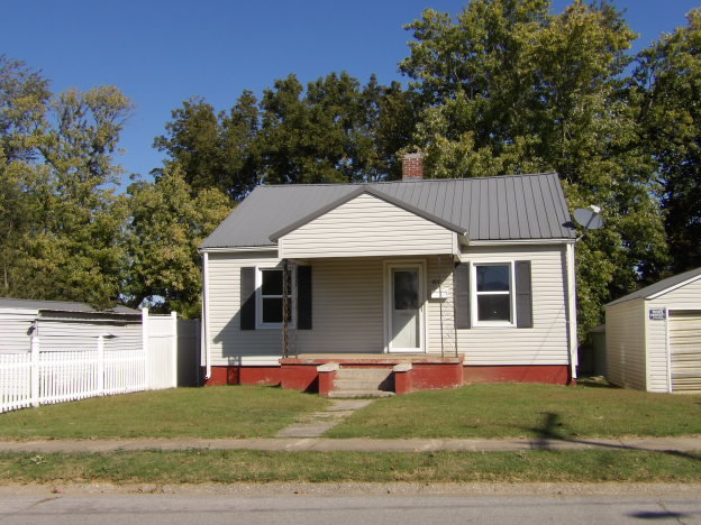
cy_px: 264
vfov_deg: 36.0
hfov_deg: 46.8
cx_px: 350
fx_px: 810
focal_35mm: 40
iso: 100
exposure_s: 1/307
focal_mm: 7
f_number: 7.4
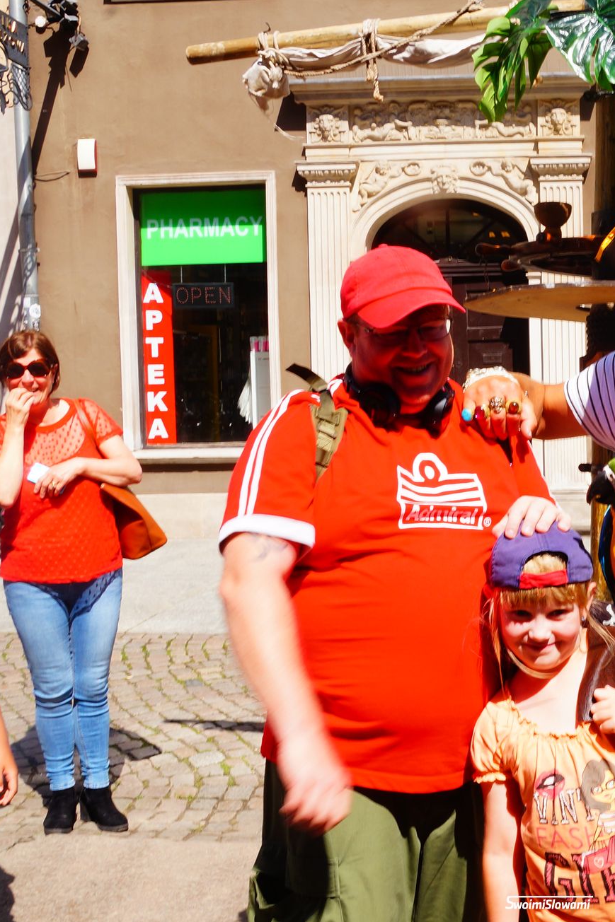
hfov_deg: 28.1
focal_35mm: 46
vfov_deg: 42.7
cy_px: 458
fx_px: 1179
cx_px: 556
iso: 100
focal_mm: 20
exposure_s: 1/30
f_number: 16
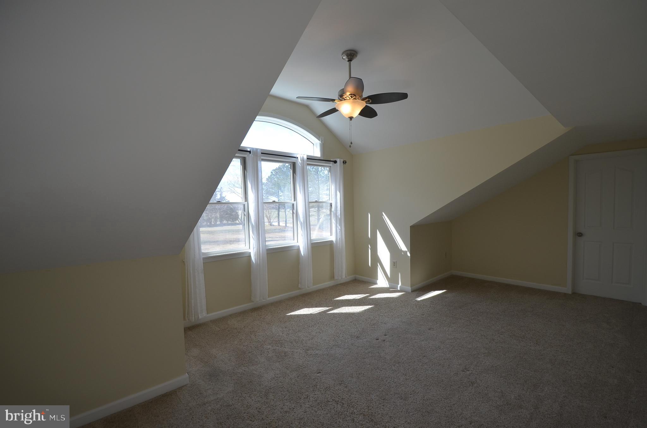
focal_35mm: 15
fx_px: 269
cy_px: 214
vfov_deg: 77.1
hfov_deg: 100.5
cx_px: 324
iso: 200
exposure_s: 1/125
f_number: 5.6
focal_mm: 10
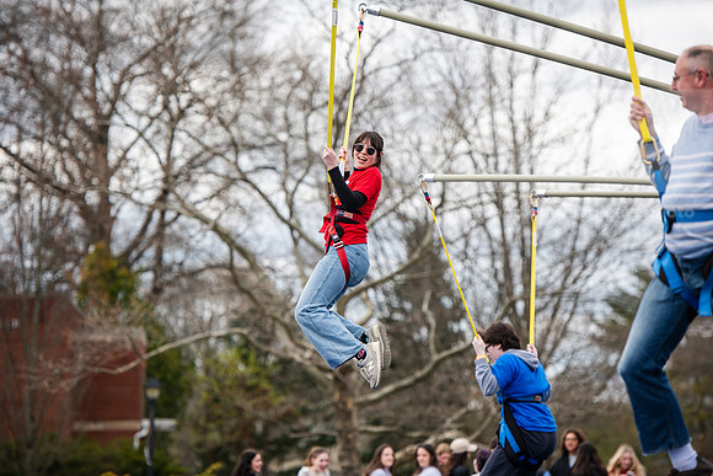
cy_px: 238
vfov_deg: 8.6
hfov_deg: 12.8
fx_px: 3169
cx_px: 356
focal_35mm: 160
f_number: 3.2
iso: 100
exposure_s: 1/640
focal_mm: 160
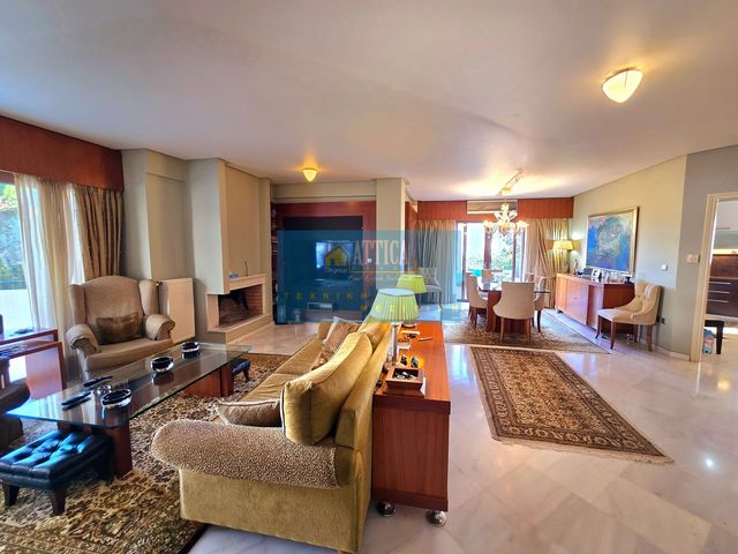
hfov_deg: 106.2
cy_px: 277
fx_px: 277
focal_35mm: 13
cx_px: 369
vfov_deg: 89.9
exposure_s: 1/50
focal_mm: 2.2
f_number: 2.2
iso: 160
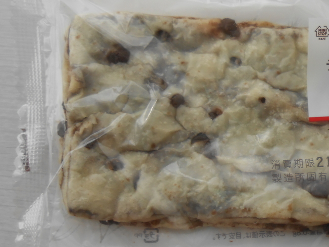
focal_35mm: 47
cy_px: 134
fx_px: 447
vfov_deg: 30.9
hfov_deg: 38.9
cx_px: 261
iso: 80
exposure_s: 1/250
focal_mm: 4.6
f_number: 3.5
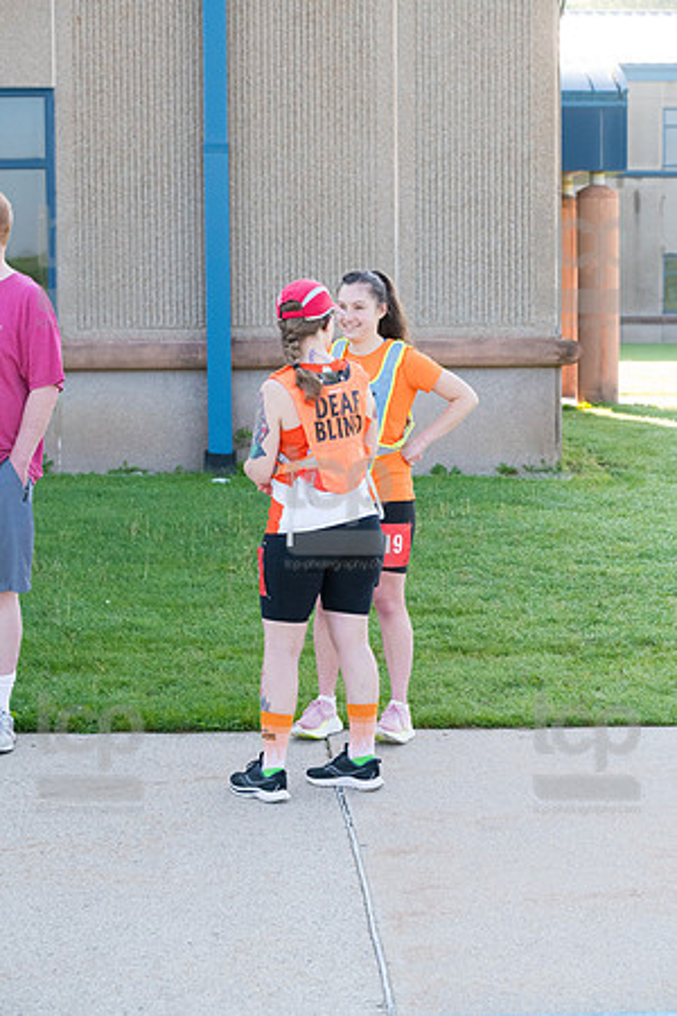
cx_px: 338
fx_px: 2256
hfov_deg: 17.1
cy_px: 508
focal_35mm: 80
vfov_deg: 25.4
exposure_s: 1/1600
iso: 2500
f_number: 5.6
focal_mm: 80
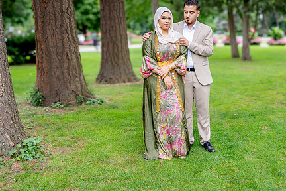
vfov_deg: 28.6
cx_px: 183
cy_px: 73
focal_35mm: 47
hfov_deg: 41.5
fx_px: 373
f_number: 2
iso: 200
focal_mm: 35
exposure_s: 1/800
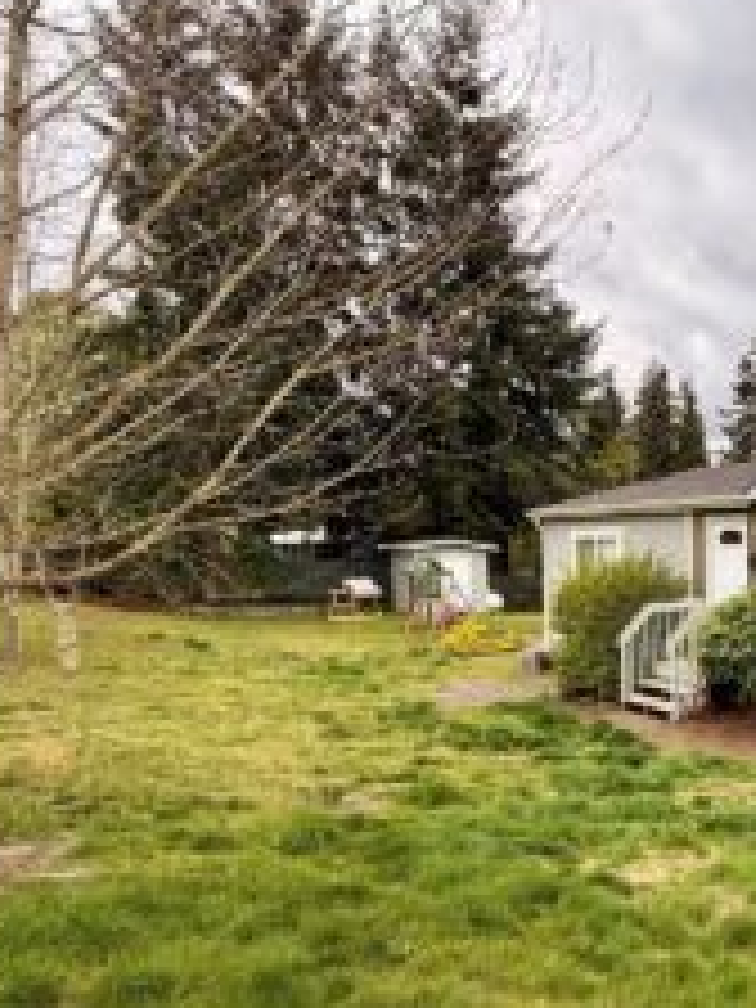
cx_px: 832
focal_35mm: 25
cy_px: 608
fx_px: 728
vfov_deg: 68.7
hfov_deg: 42.8
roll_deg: +0.4
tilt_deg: -5.8
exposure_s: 1/502
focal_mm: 2.22
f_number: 2.2
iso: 50
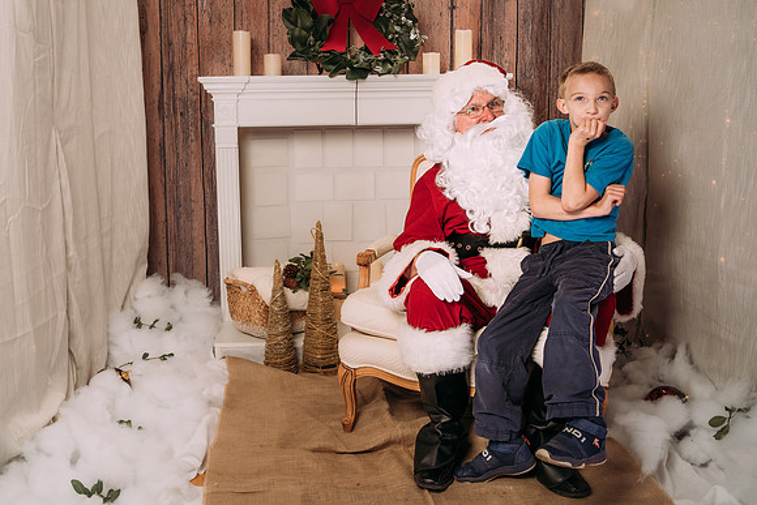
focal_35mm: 41
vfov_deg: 32.8
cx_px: 334
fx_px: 857
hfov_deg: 47.6
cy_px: 216
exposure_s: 1/100
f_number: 5
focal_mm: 35
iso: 100
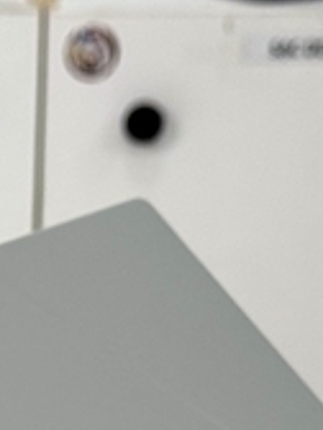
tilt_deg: -24.4
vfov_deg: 8.3
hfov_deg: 6.4
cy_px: 755
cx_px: -144
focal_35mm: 229
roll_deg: +1.1
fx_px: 2849
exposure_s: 1/154
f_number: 1.78
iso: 50
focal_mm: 6.76
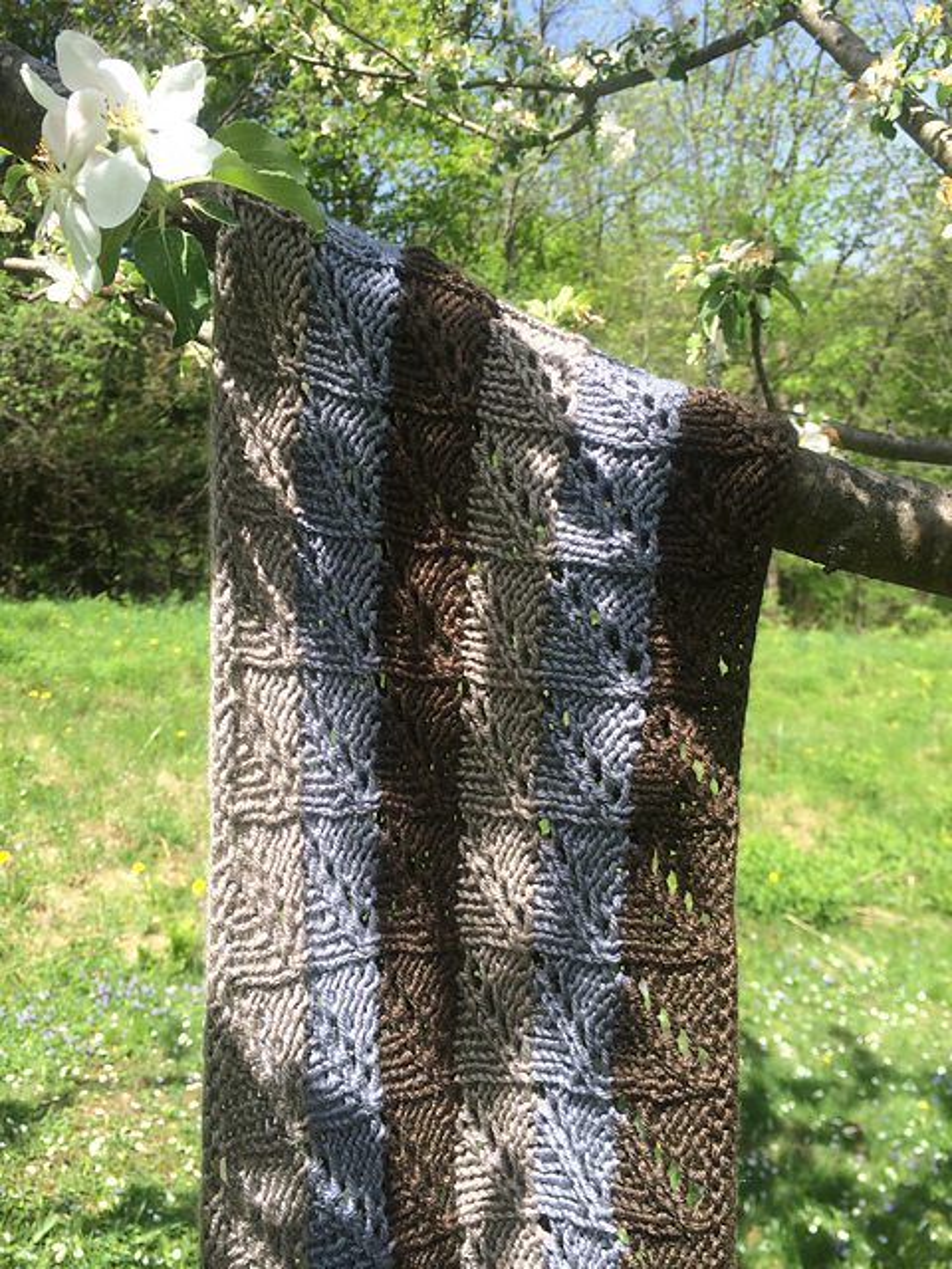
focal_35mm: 29
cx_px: 476
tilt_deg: -2.4
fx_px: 1063
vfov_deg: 61.7
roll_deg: +4.5
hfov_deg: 48.2
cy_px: 634
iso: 32
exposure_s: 1/720
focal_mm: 4.15
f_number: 2.2
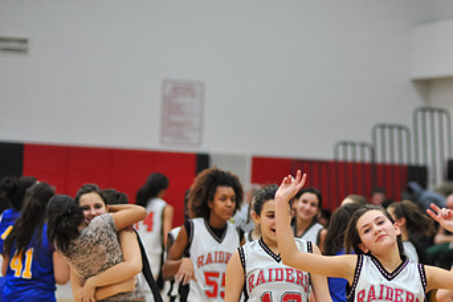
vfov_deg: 9.5
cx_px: 380
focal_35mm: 144
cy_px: 241
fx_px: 1812
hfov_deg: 14.2
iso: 1100
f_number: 2
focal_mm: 85
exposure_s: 1/500
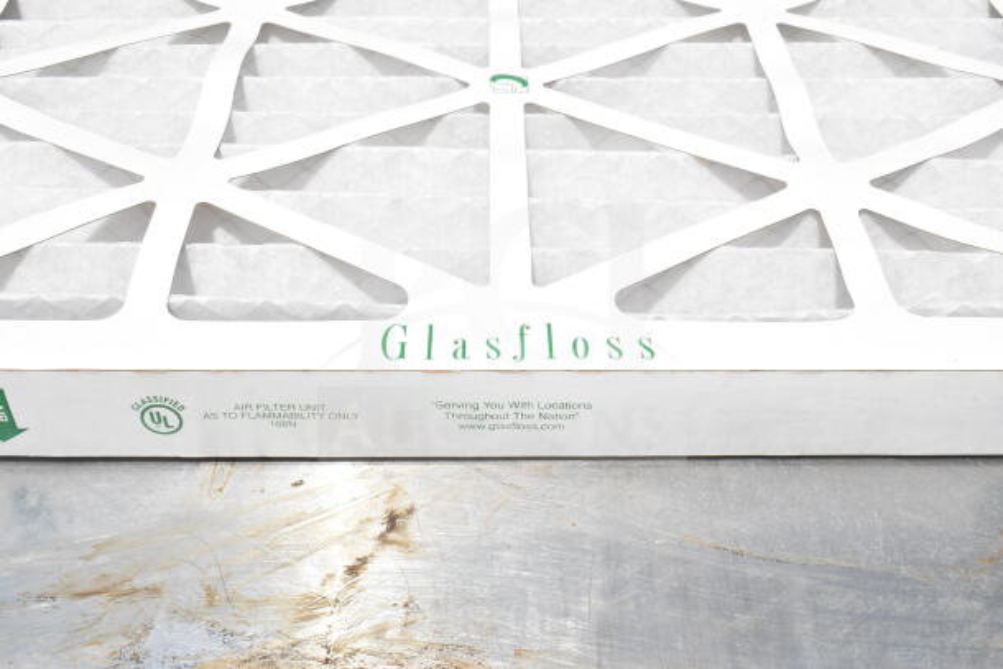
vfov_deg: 35.5
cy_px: 334
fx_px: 1045
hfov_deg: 51.3
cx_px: 502
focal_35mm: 38
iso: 1600
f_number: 18
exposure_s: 1/1250
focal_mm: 25
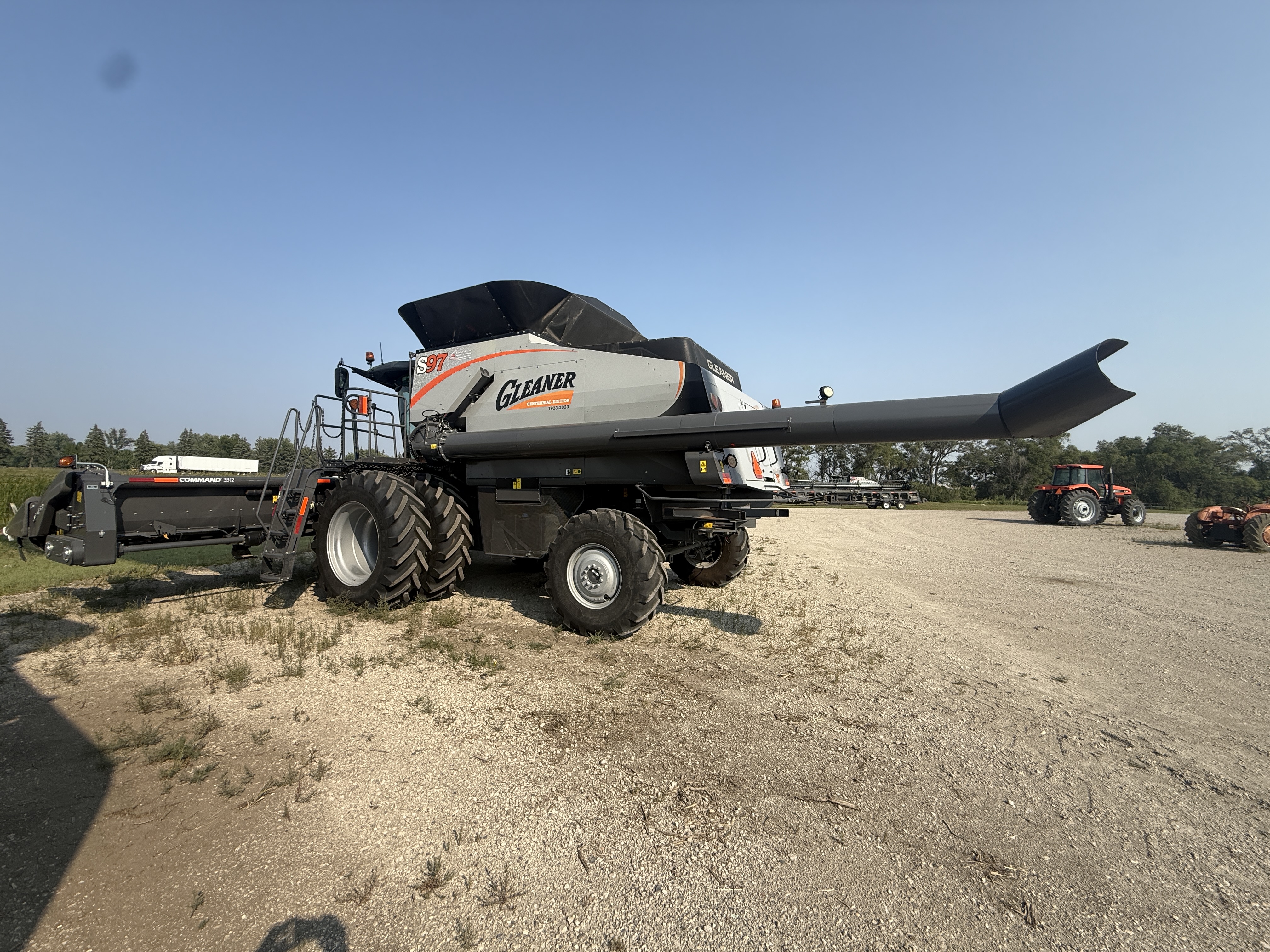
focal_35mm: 14
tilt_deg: +3.0
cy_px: 476
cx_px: 635
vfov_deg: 85.7
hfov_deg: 102.1
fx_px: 514
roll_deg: -2.9
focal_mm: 2.22
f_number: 2.2
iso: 50
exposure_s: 1/1656
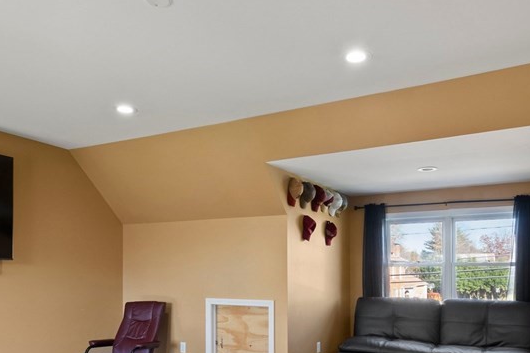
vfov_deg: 42.6
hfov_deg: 63.6
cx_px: 279
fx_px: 427
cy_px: 290
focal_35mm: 29
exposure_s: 1/1.67
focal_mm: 10
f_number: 9
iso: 400
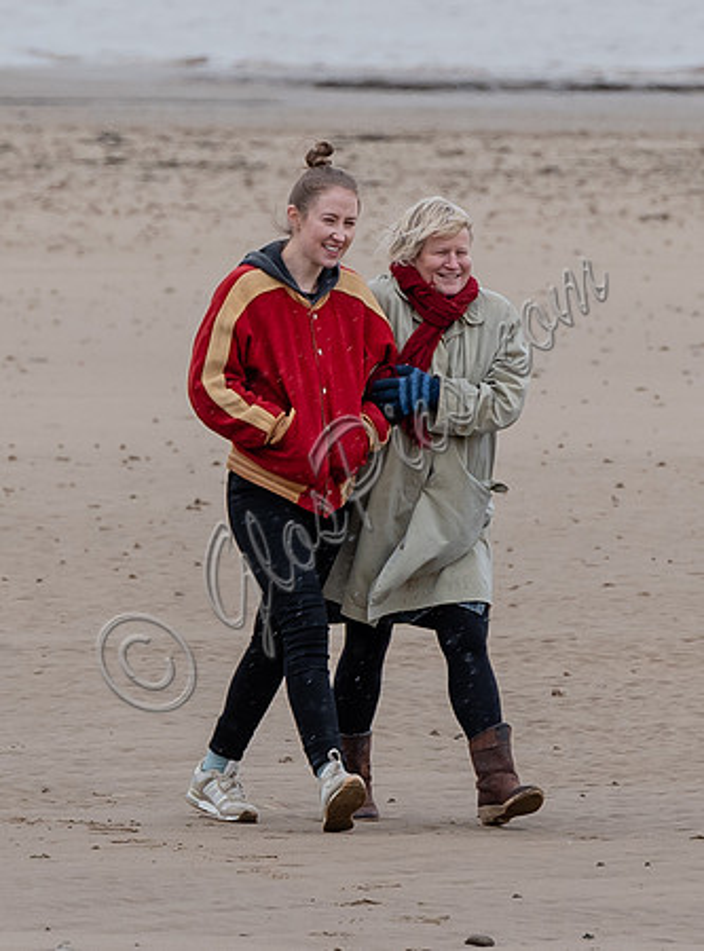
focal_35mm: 1025
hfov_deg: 1.4
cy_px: 234
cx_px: 191
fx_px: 28038
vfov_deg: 1.9
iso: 400
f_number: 6.3
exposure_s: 1/800
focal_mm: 200
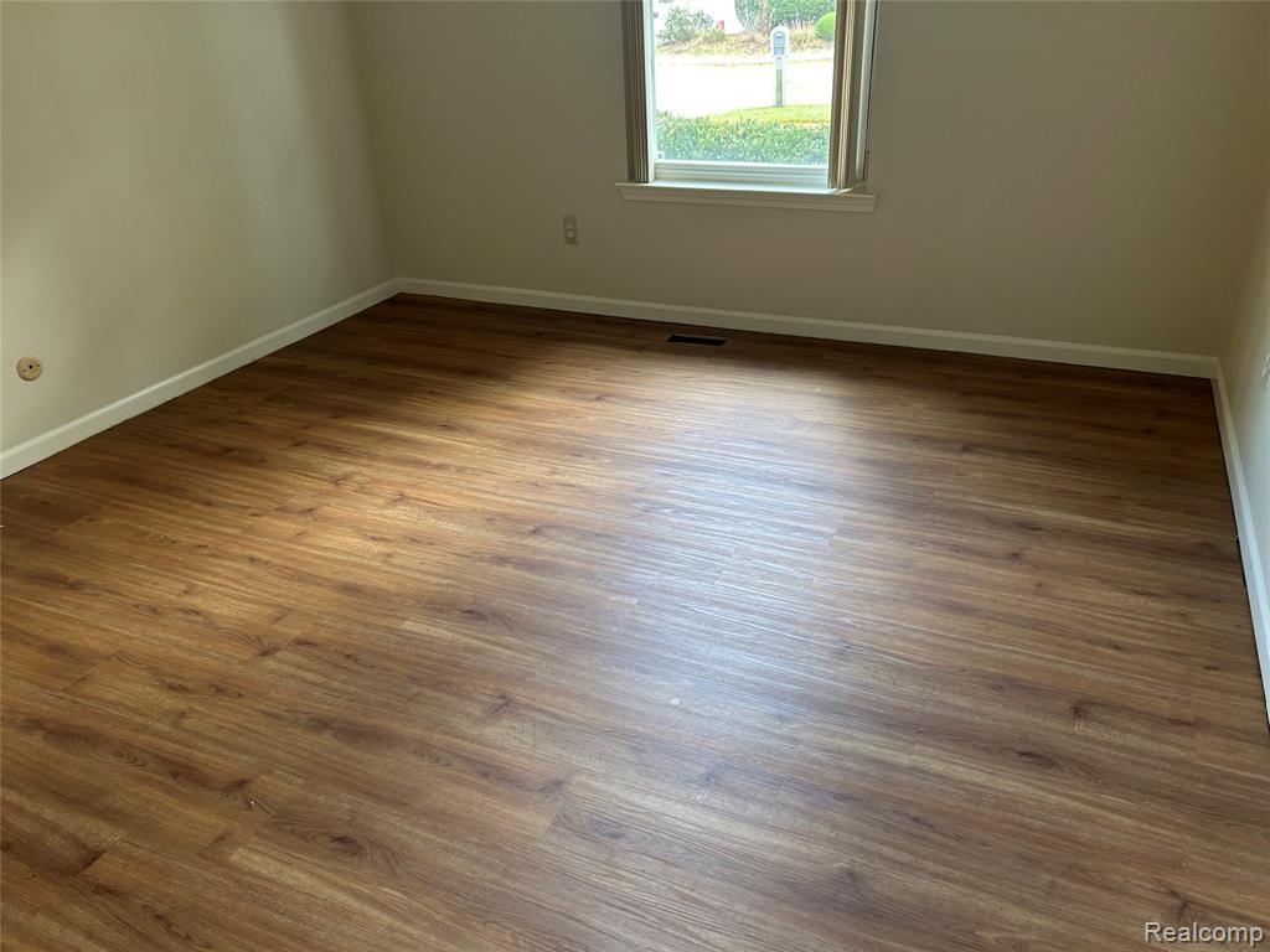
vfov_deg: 53.1
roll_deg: +2.2
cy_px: 476
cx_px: 635
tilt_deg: -28.9
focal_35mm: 26
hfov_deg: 67.3
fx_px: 954
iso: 80
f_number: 1.5
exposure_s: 1/60
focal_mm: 5.7
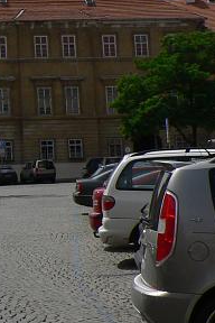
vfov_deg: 19.5
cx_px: -172
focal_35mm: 104
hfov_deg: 12.1
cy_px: 94
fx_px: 932
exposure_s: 1/800
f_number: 5.6
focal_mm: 6
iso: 80
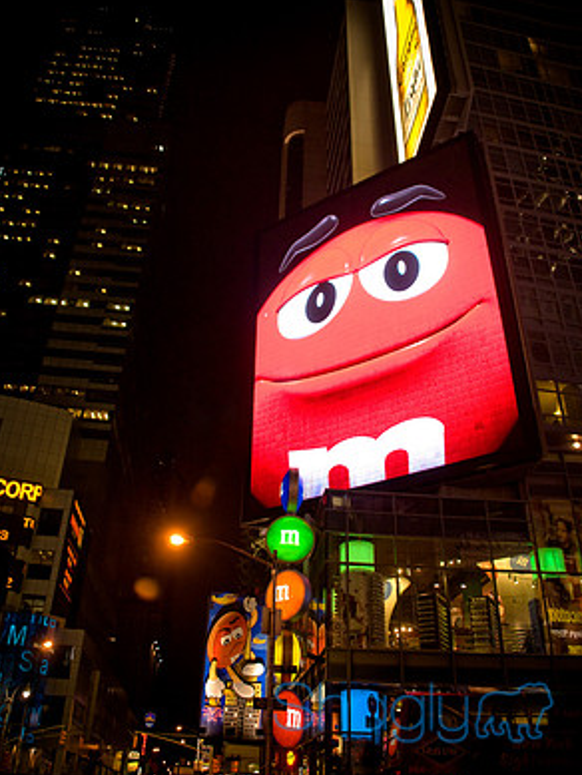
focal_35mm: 30
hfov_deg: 46.8
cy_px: 359
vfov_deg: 59.9
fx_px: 672
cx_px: 290
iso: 800
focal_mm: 18
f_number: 3.5
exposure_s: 1/50
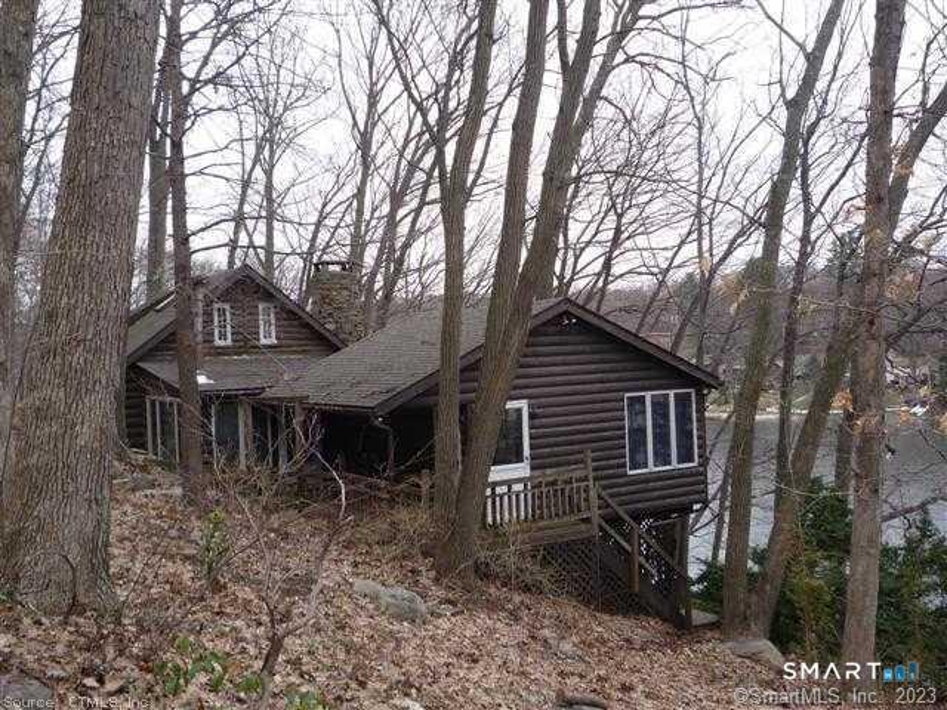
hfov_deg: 55.4
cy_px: 355
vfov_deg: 42.9
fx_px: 903
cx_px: 474
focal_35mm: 33
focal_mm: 4.4
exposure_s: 1/400
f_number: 2.8
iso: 100
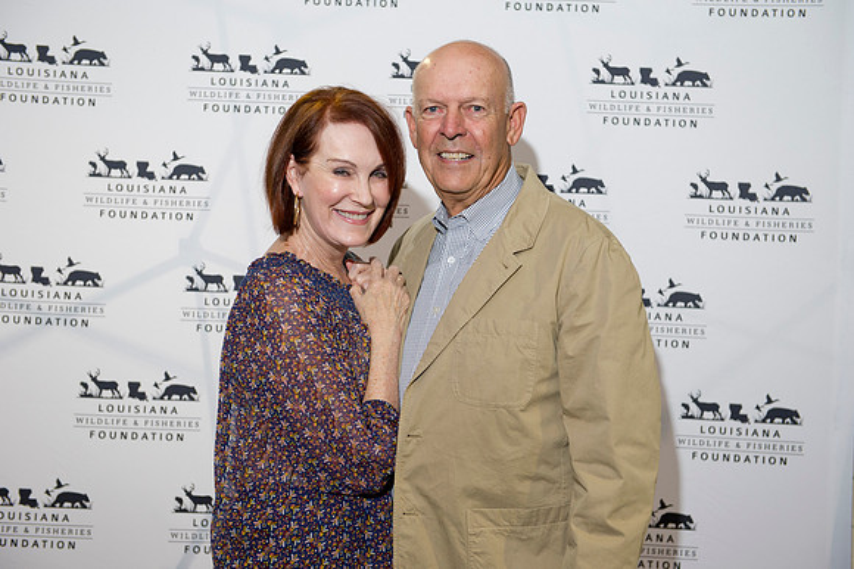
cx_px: 427
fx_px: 1328
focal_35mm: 56
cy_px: 284
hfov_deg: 35.7
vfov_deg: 24.2
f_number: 3.5
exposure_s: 1/125
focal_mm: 56
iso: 800
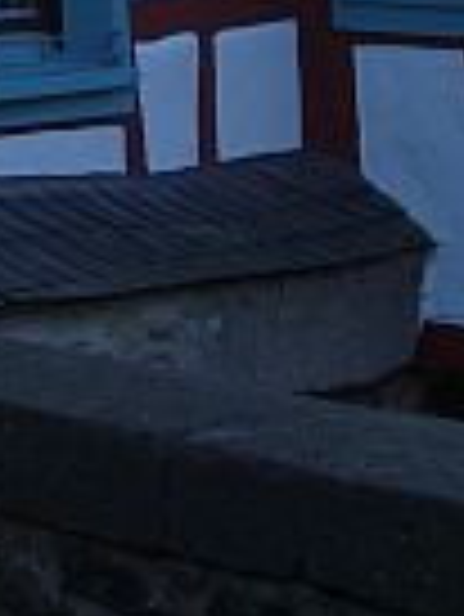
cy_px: -868
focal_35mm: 202
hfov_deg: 6.7
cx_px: -896
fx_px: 3605
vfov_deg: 8.9
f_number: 8
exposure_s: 1/50
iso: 125
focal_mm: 11.32
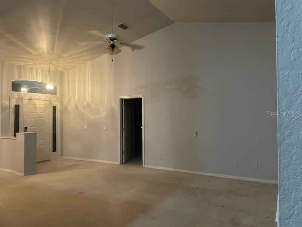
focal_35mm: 26
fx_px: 227
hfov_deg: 67.3
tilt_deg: +1.5
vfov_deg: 53.1
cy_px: 114
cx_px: 151
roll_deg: +1.3
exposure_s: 1/60
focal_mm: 4.2
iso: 500
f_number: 1.6
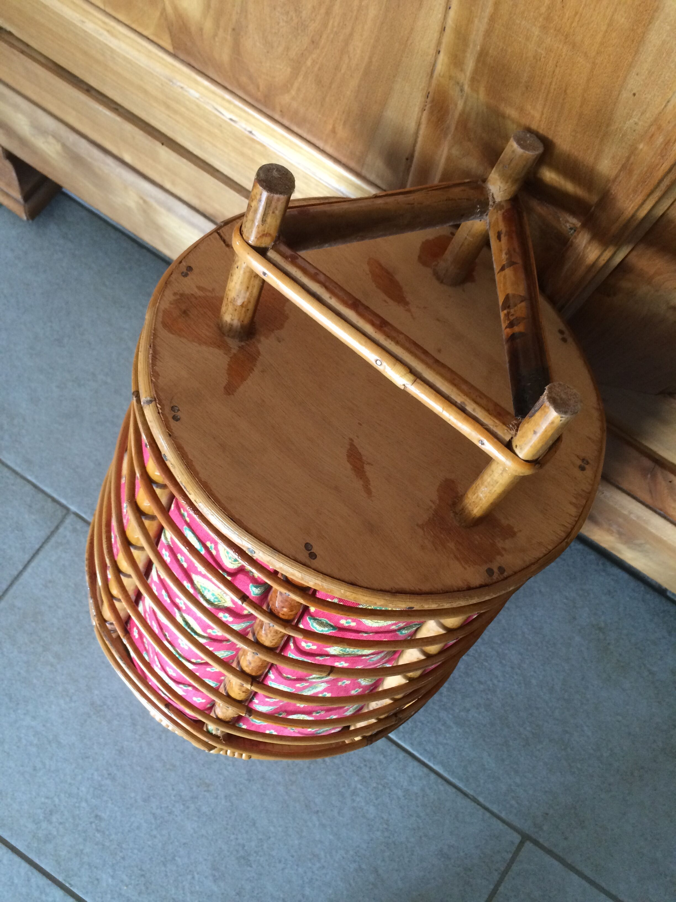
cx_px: 338
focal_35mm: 29
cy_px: 451
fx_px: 755
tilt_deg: -77.9
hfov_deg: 48.2
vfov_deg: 61.7
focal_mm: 4.15
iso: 200
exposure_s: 1/33
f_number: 2.2
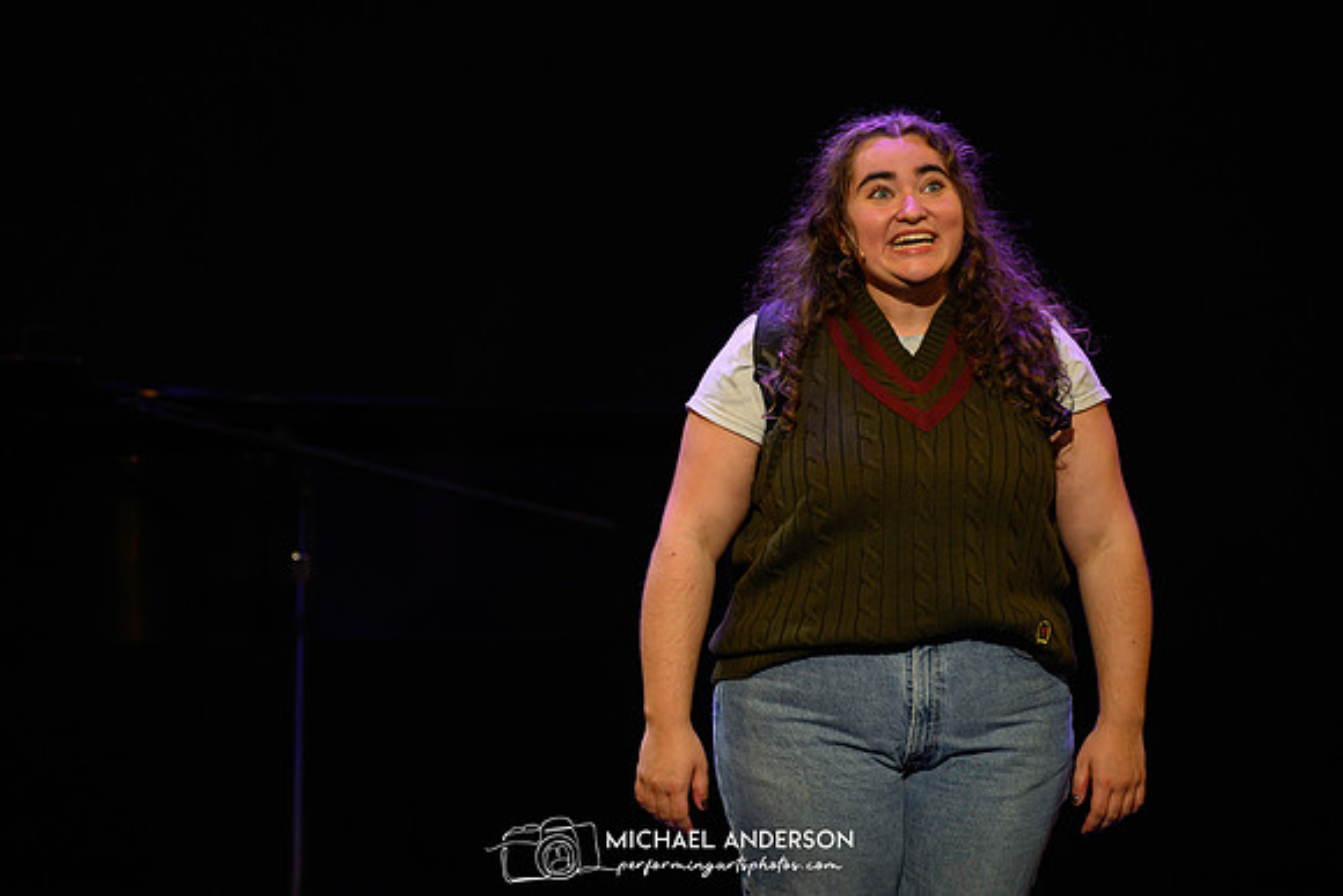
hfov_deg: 11.6
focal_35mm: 178
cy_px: 415
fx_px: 6637
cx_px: 595
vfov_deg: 7.7
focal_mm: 128
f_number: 2.8
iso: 640
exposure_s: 1/250
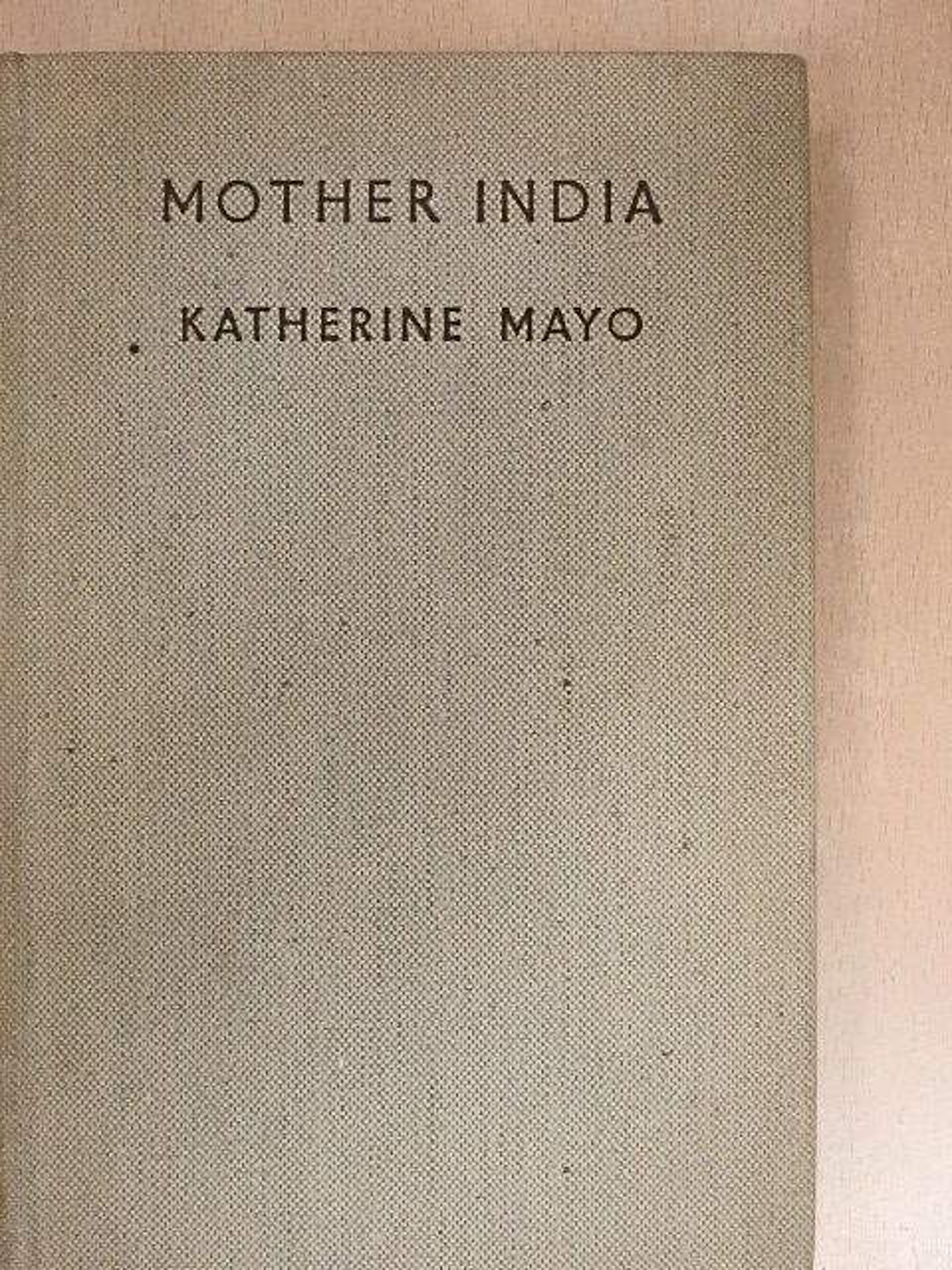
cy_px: 635
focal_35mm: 50
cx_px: 476
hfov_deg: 29.1
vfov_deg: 38.2
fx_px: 1833
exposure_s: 1/80
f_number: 4
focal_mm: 9
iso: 1600
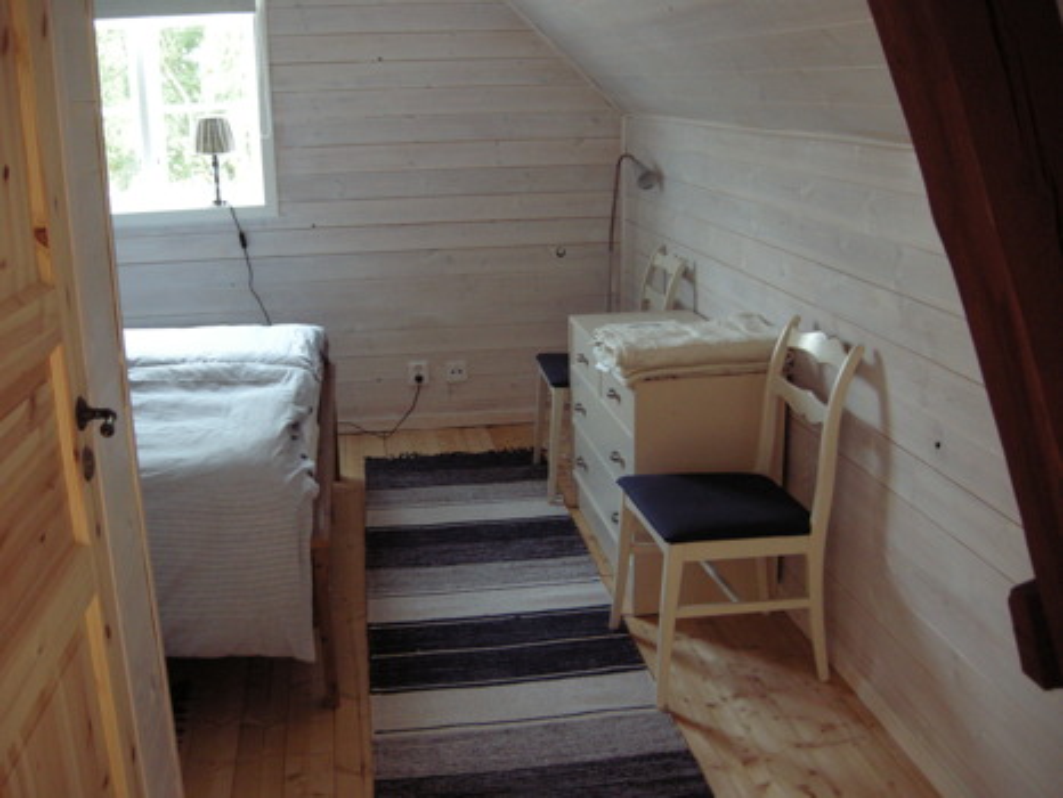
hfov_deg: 52.6
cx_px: 532
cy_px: 399
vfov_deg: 40.7
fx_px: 1075
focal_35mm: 35
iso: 293
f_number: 2.7
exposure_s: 1/52.7
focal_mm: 7.5
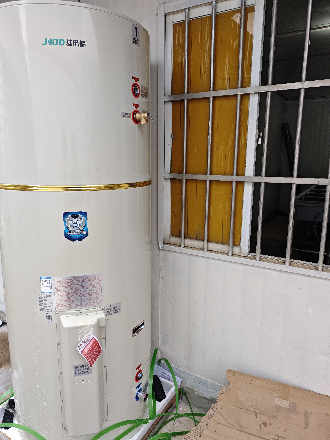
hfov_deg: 56.8
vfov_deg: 71.6
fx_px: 305
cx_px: 165
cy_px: 220
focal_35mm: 24
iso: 125
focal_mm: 5.84
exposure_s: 1/100
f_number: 1.6
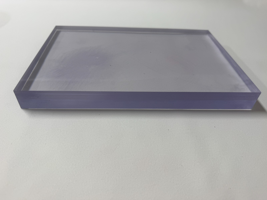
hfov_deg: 71.6
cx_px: 134
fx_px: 185
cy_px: 100
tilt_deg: -40.8
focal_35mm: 24
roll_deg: -3.5
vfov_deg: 56.8
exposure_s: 1/100
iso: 64
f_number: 1.78
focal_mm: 6.76
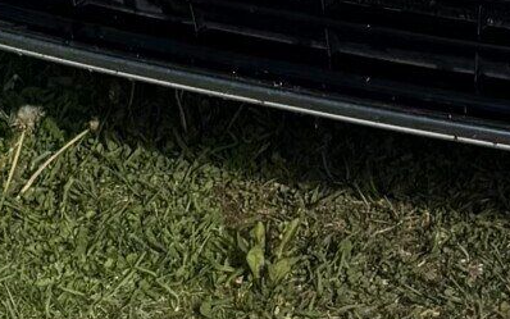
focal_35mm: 166
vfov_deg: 6.4
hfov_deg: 11.8
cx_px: 862
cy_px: -954
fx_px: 2308
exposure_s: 1/5319
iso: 80
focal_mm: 6.76
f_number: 1.78
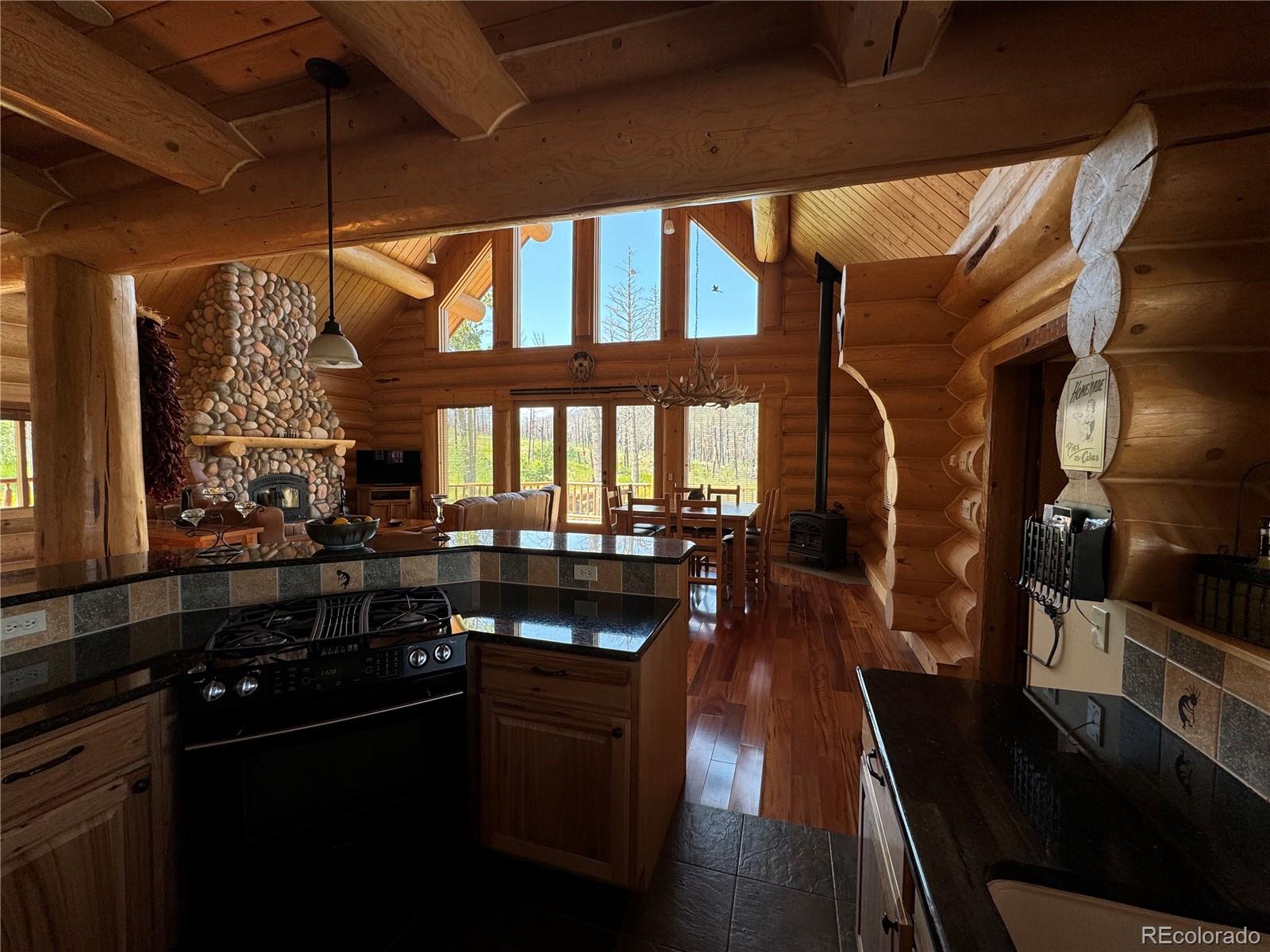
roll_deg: -1.2
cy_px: 476
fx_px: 514
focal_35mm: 14
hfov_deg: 102.1
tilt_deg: -3.4
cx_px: 635
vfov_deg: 85.7
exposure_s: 1/99
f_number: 2.2
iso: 50
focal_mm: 2.22
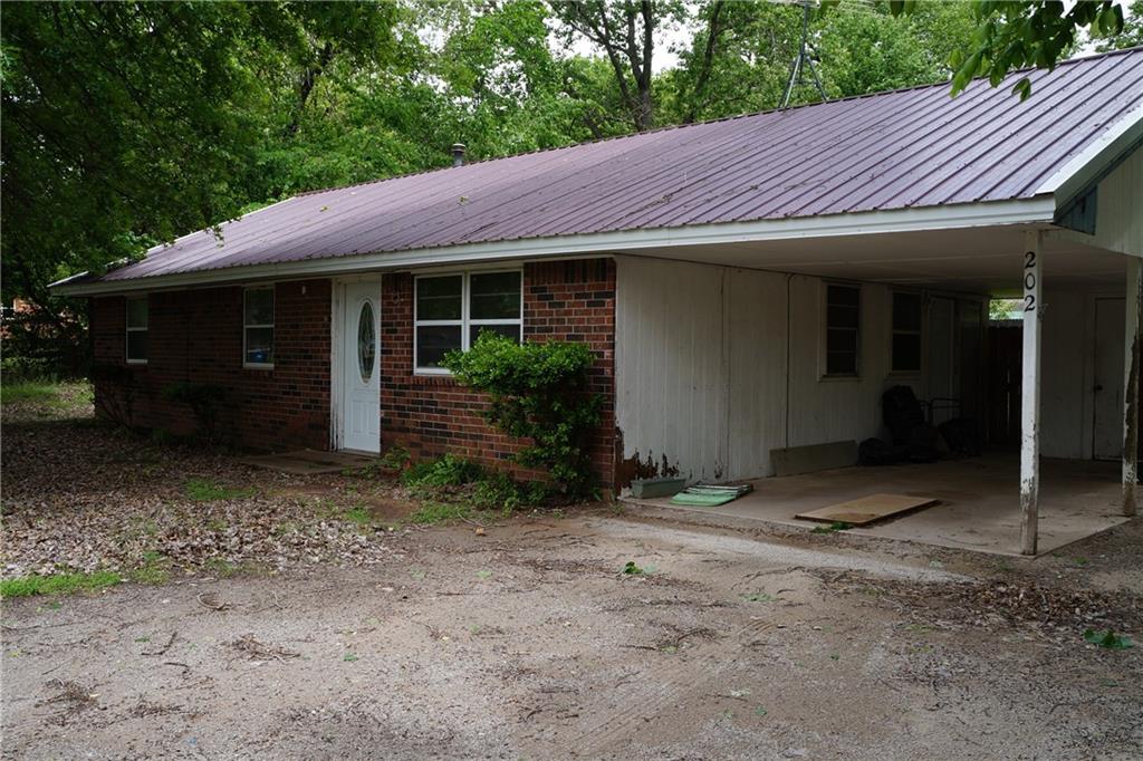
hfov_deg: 59.5
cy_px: 380
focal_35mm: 32
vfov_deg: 41.7
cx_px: 572
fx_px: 1000
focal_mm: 21
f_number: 11
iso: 100
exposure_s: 1/80
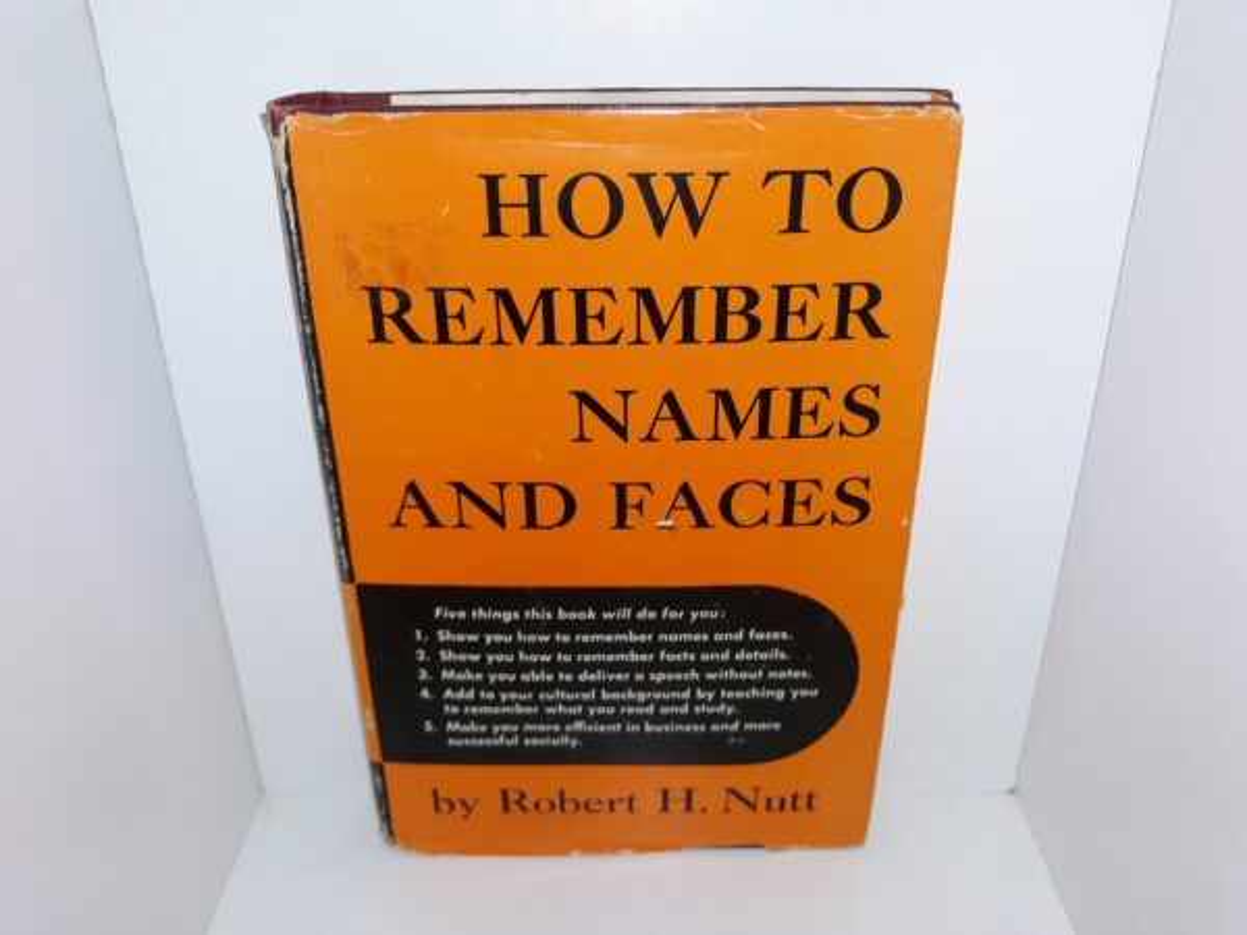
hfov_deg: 63.4
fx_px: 1009
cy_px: 468
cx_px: 624
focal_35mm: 28
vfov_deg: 49.7
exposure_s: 1/151
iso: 40
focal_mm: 3.7
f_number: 1.7
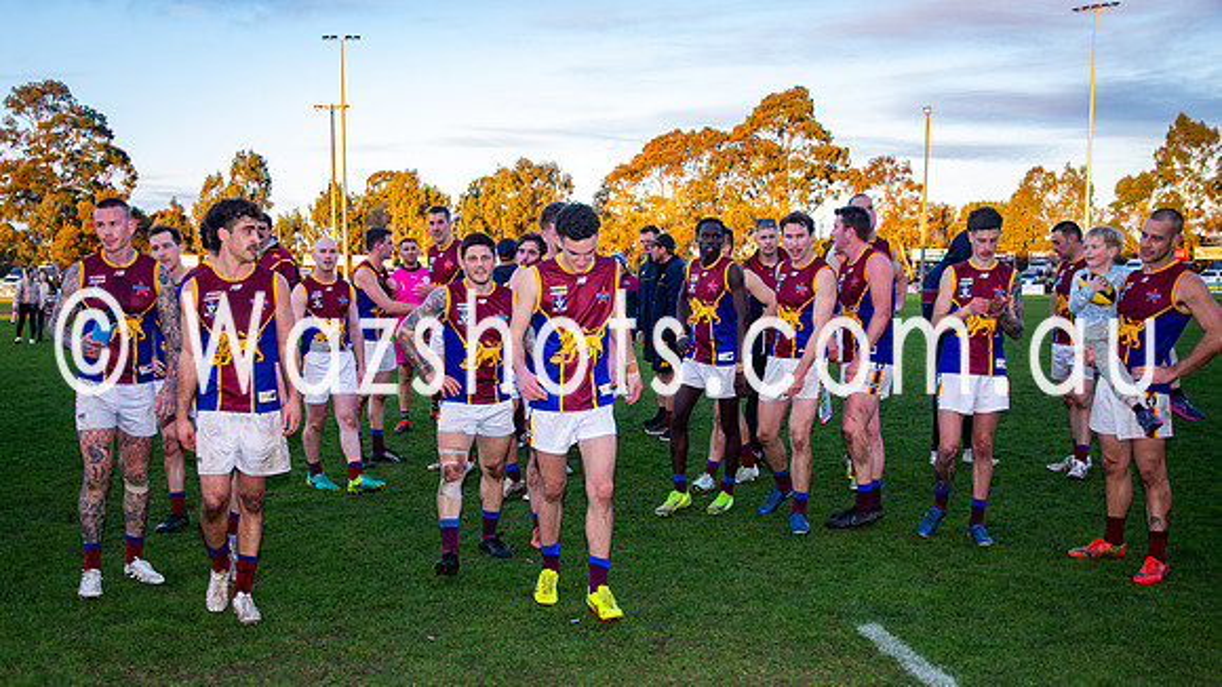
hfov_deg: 52.7
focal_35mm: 38
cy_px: 417
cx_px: 550
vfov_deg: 31.1
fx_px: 1232
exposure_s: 1/160
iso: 160
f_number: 3
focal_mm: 22
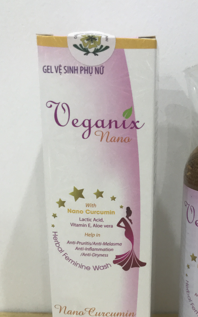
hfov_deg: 29.8
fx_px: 363
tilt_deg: -16.7
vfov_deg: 46.8
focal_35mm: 42
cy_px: 197
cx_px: 159
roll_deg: -0.3
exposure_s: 1/33
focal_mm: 3.99
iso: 160
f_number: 1.8
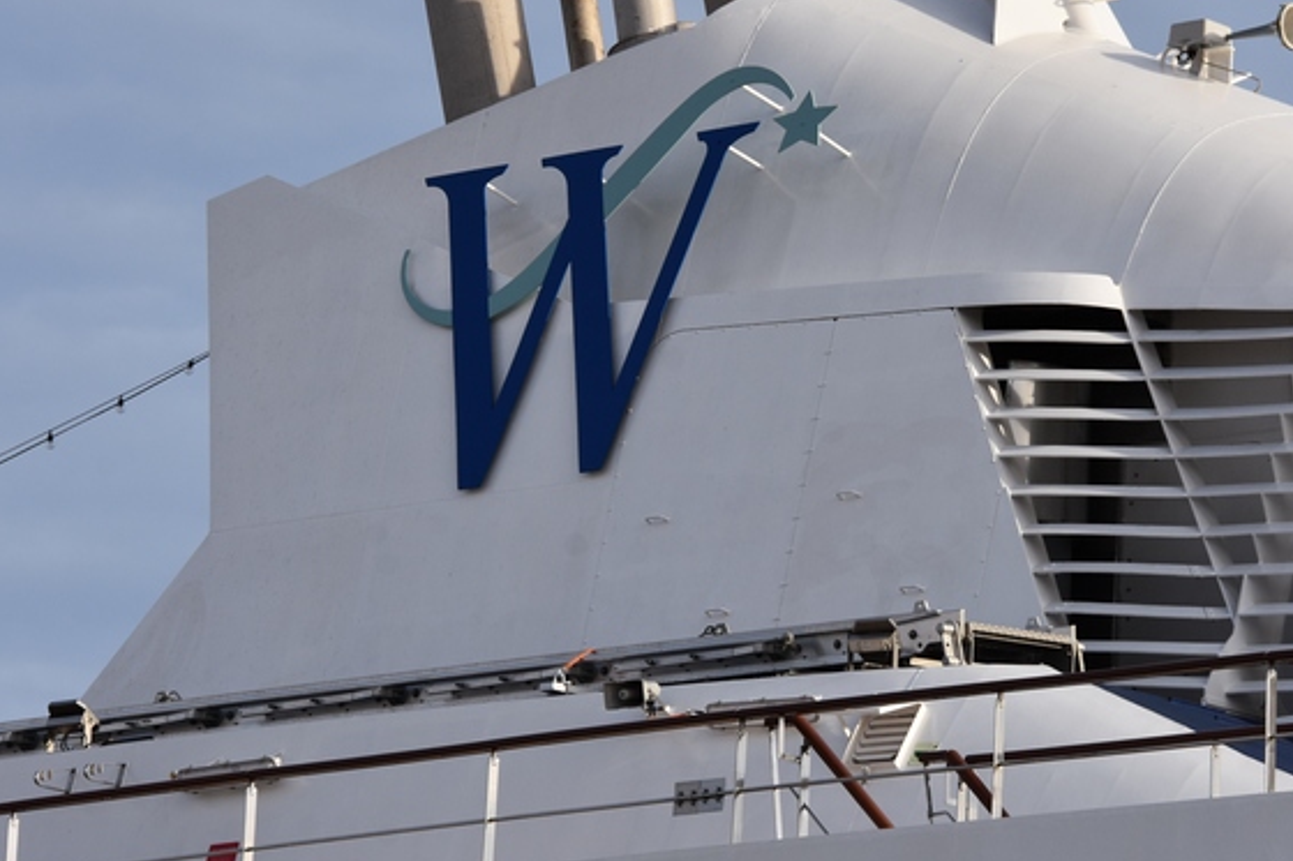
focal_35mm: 240
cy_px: 382
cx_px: 847
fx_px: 8617
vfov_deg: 5.7
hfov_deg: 8.6
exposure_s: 1/500
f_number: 8
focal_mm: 112
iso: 200
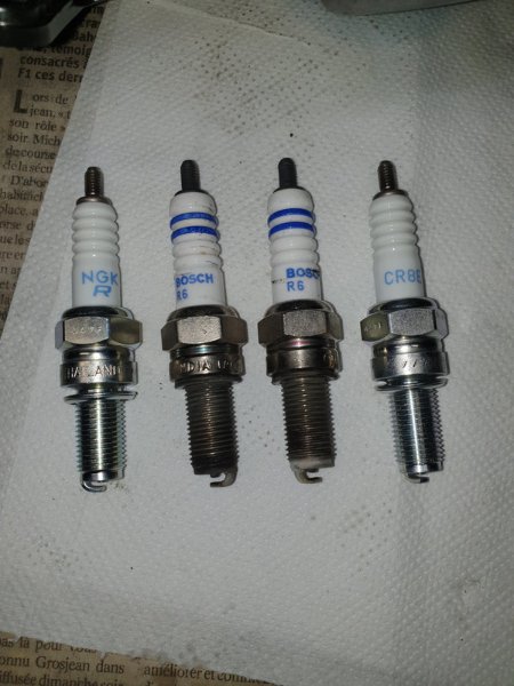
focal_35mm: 26
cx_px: 257
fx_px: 515
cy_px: 343
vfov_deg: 67.3
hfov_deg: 53.1
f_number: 2.4
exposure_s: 1/1311
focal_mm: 4.3
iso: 50
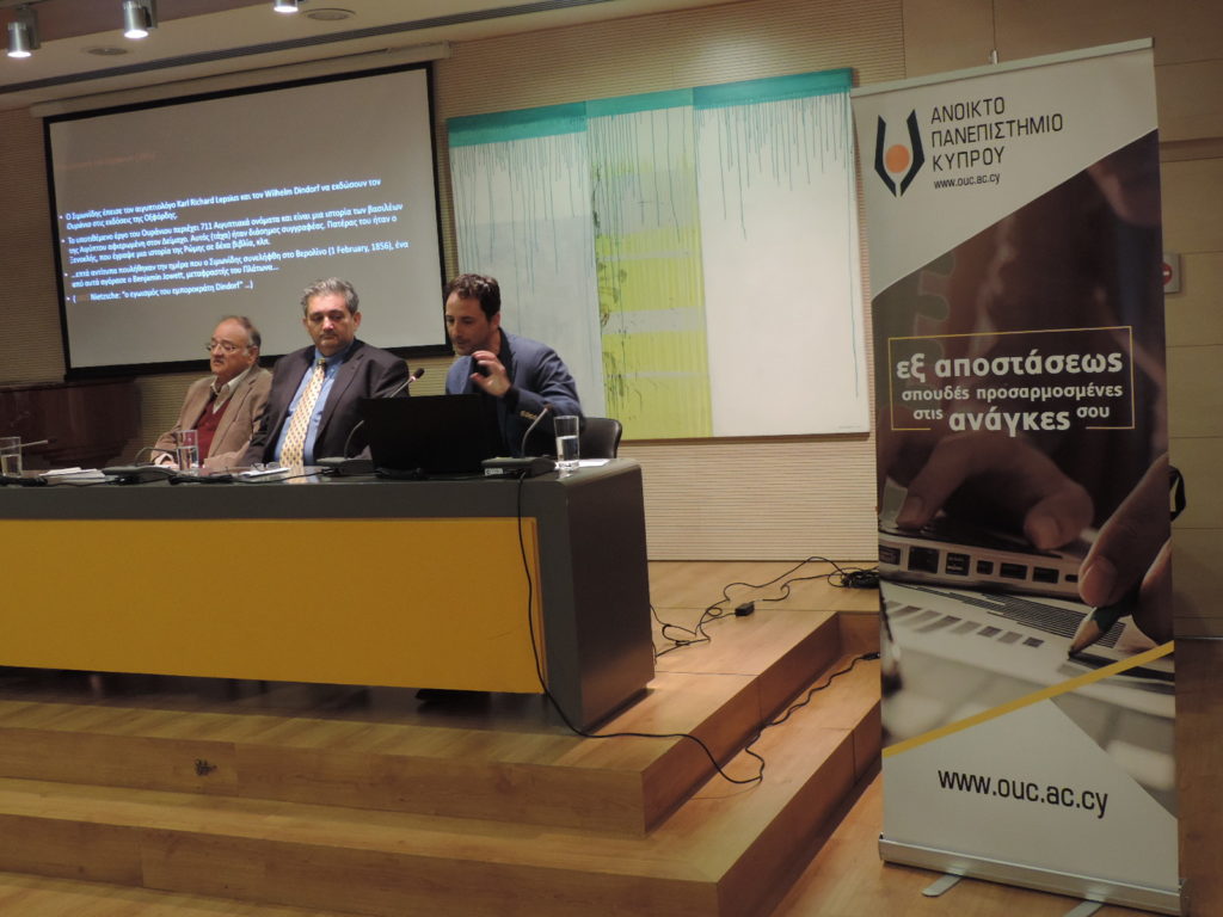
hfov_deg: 43.9
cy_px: 458
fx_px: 1519
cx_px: 612
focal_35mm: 43
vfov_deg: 33.6
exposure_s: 1/25
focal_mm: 7.6
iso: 400
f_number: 3.4
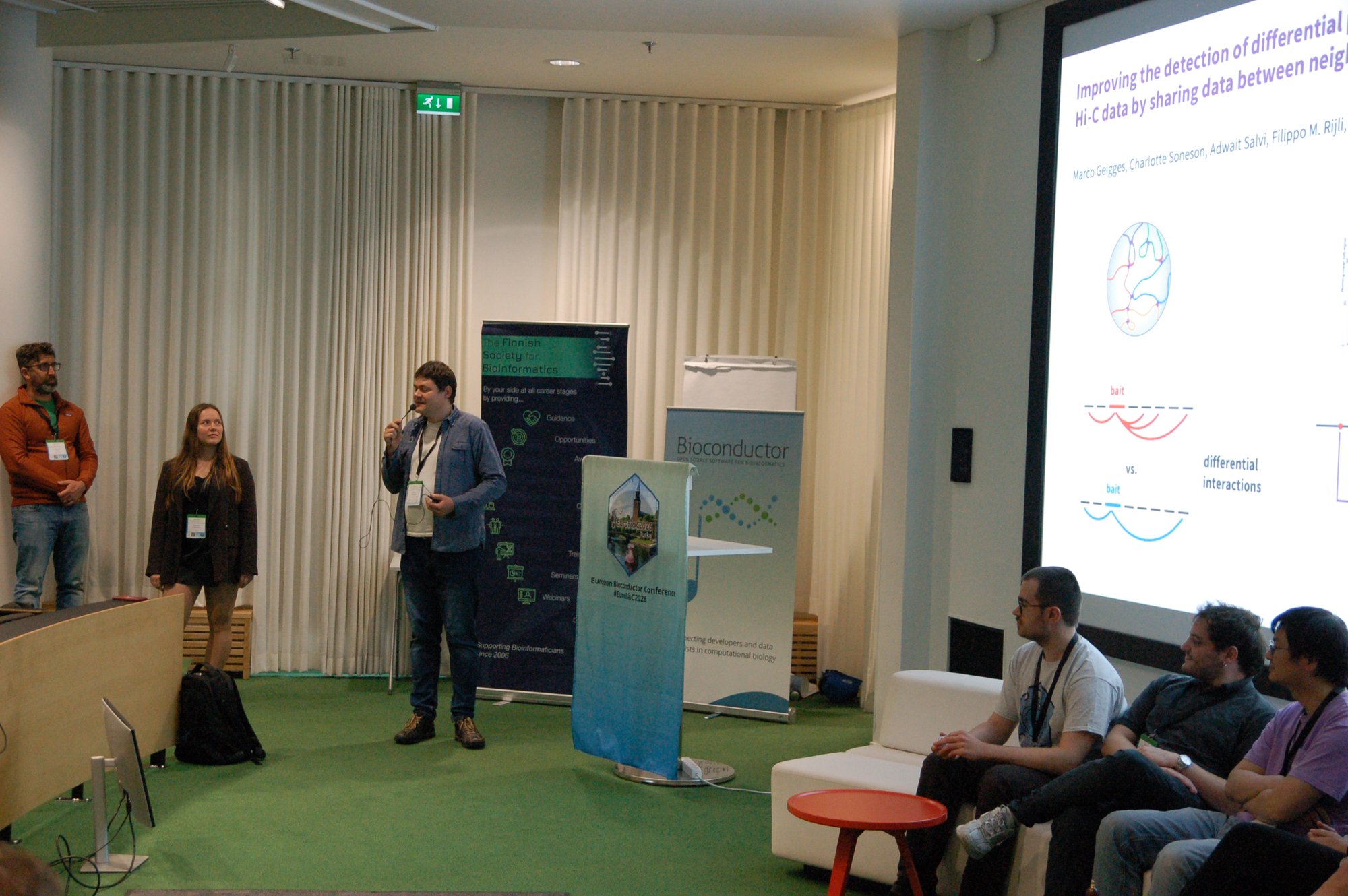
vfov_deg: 25.7
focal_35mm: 52
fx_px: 1964
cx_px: 674
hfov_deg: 37.9
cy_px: 448
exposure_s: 1/125
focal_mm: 35
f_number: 4
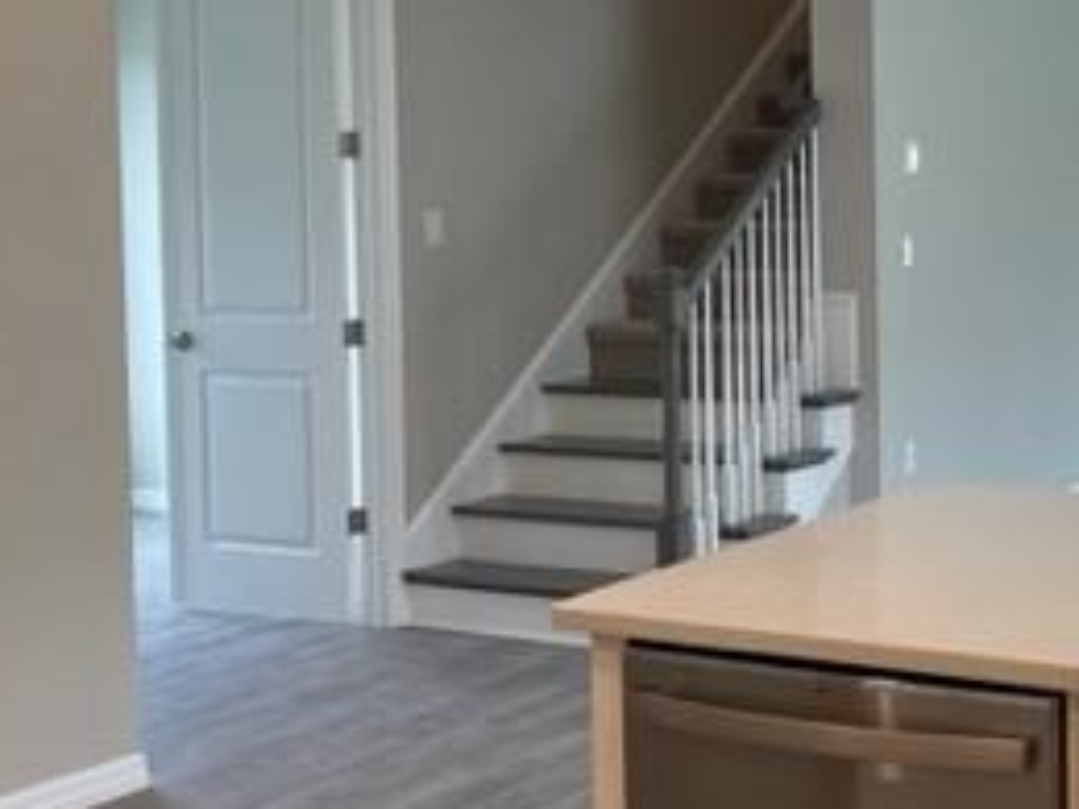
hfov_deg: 29.5
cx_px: 884
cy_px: 299
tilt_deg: -1.8
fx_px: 1995
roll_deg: +1.2
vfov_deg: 22.9
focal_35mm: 64
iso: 64
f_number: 1.6
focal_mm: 4.2
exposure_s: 1/120
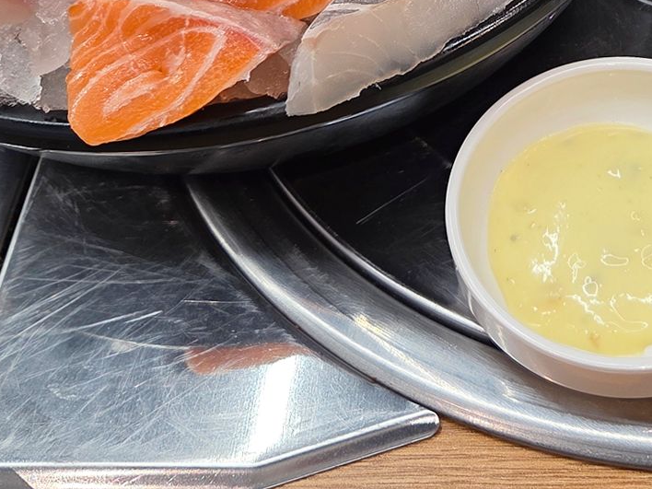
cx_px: 560
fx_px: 1224
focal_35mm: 65
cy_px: -101
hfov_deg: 28.9
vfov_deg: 21.0
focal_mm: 5.4
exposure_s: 1/120
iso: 100
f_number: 1.8
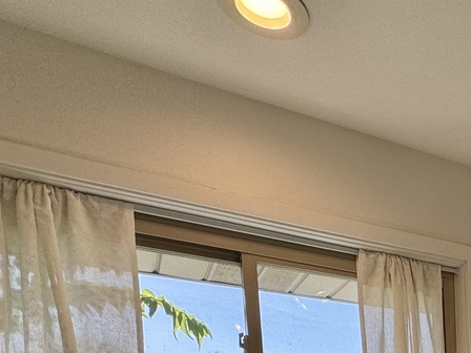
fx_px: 612
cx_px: 565
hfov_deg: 34.0
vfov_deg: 23.8
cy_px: 559
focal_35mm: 45
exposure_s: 1/341
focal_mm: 2.22
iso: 40
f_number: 2.2
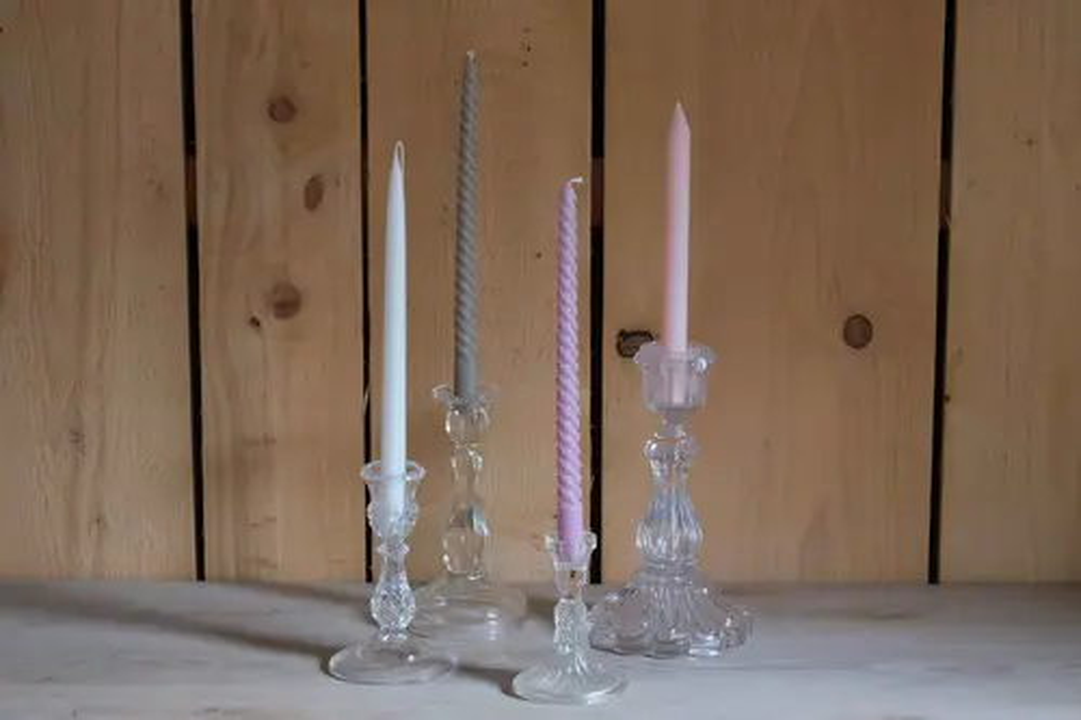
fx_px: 2521
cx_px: 540
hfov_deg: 24.2
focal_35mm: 84
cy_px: 360
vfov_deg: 16.3
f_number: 8
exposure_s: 1/80
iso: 5000
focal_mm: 56
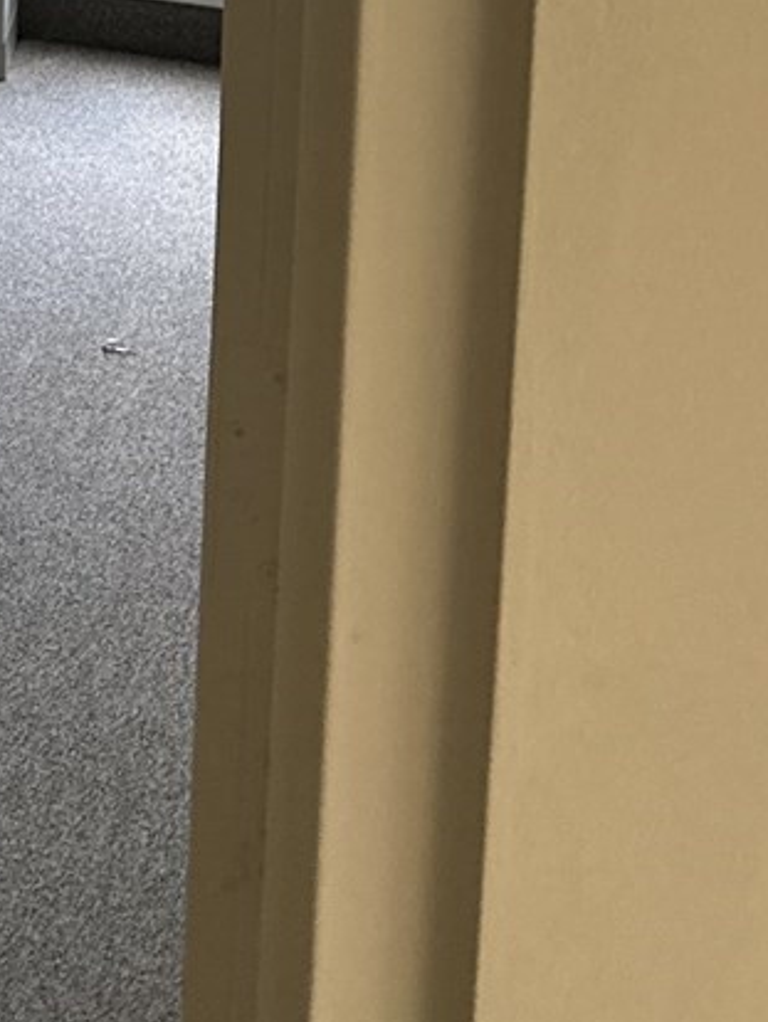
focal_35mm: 89
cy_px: -620
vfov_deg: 18.7
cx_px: -551
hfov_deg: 14.8
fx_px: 2630
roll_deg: -1.6
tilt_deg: -4.7
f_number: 1.78
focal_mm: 6.86
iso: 250
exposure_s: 1/60
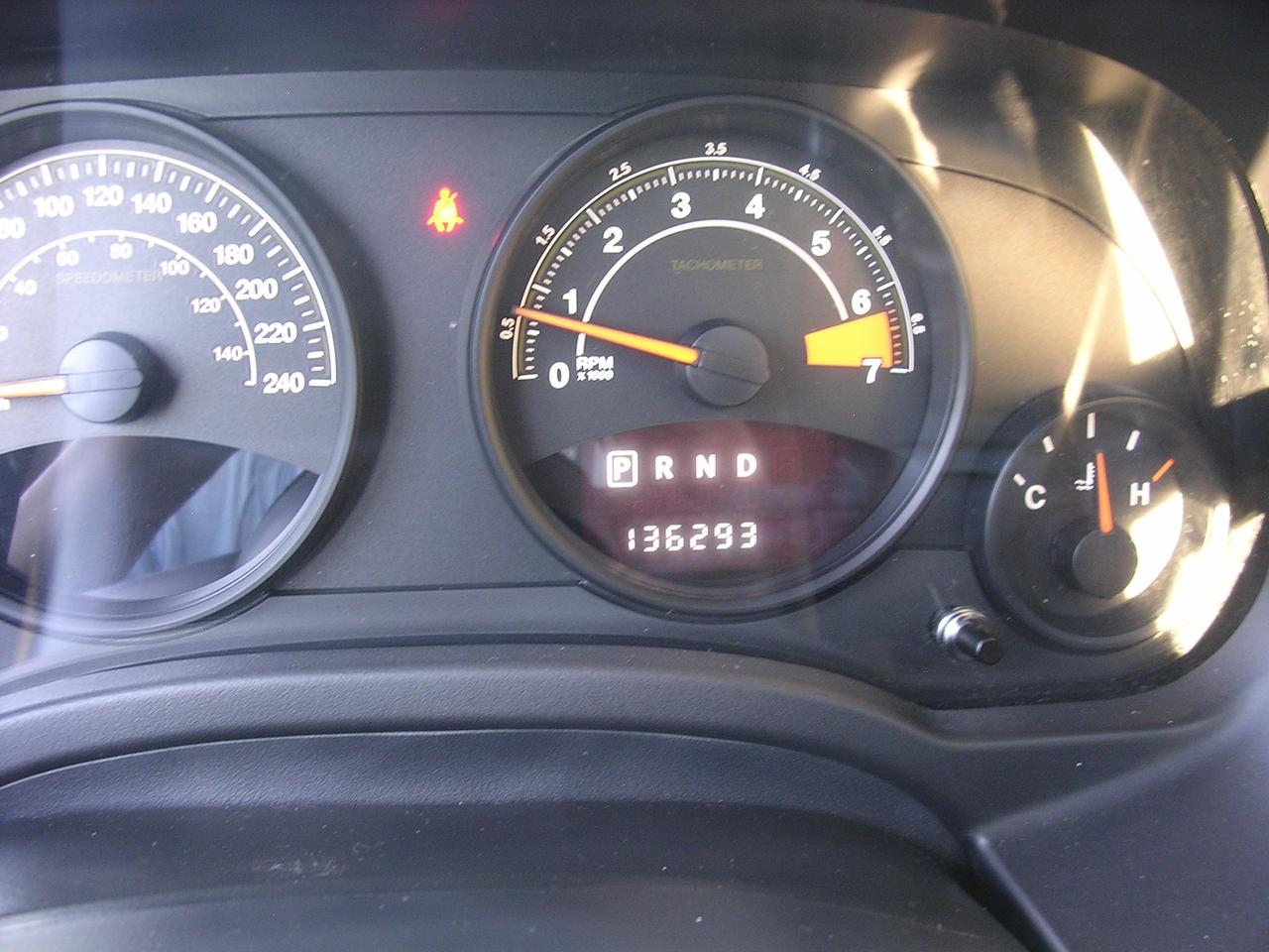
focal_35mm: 38
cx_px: 634
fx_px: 1393
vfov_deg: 37.7
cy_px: 476
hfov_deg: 49.0
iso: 131
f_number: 2.8
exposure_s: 1/3.3
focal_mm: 5.8
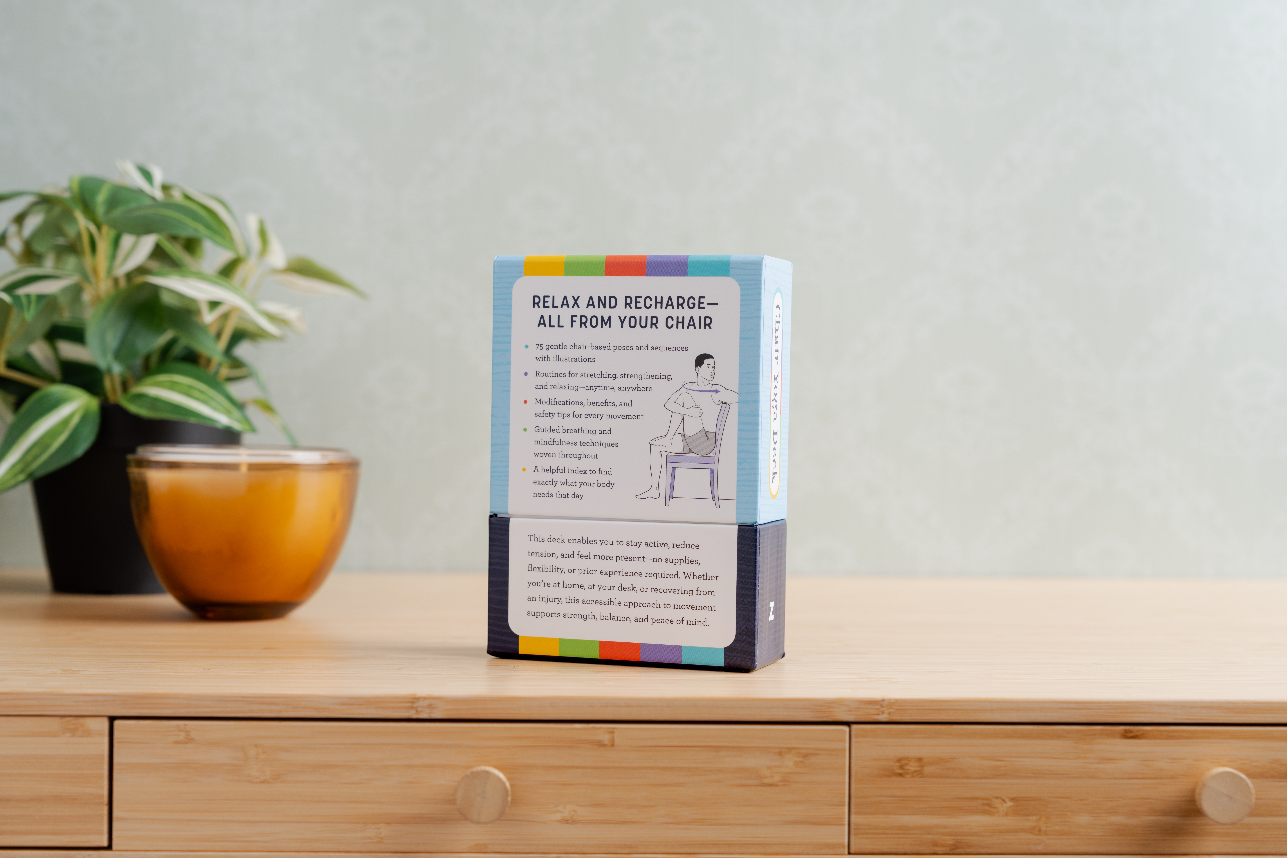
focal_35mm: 58
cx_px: 644
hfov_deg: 34.5
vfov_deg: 23.4
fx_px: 2073
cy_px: 429
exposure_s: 1/125
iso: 125
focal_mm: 58
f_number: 4.5
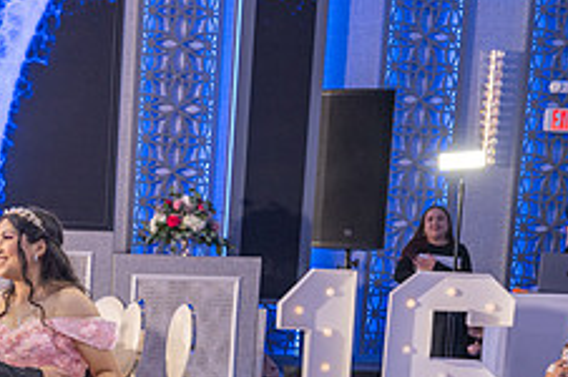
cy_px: 481
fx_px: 1418
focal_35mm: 90
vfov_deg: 14.5
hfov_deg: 21.5
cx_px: -58
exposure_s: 1/160
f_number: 4.5
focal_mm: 35
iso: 640
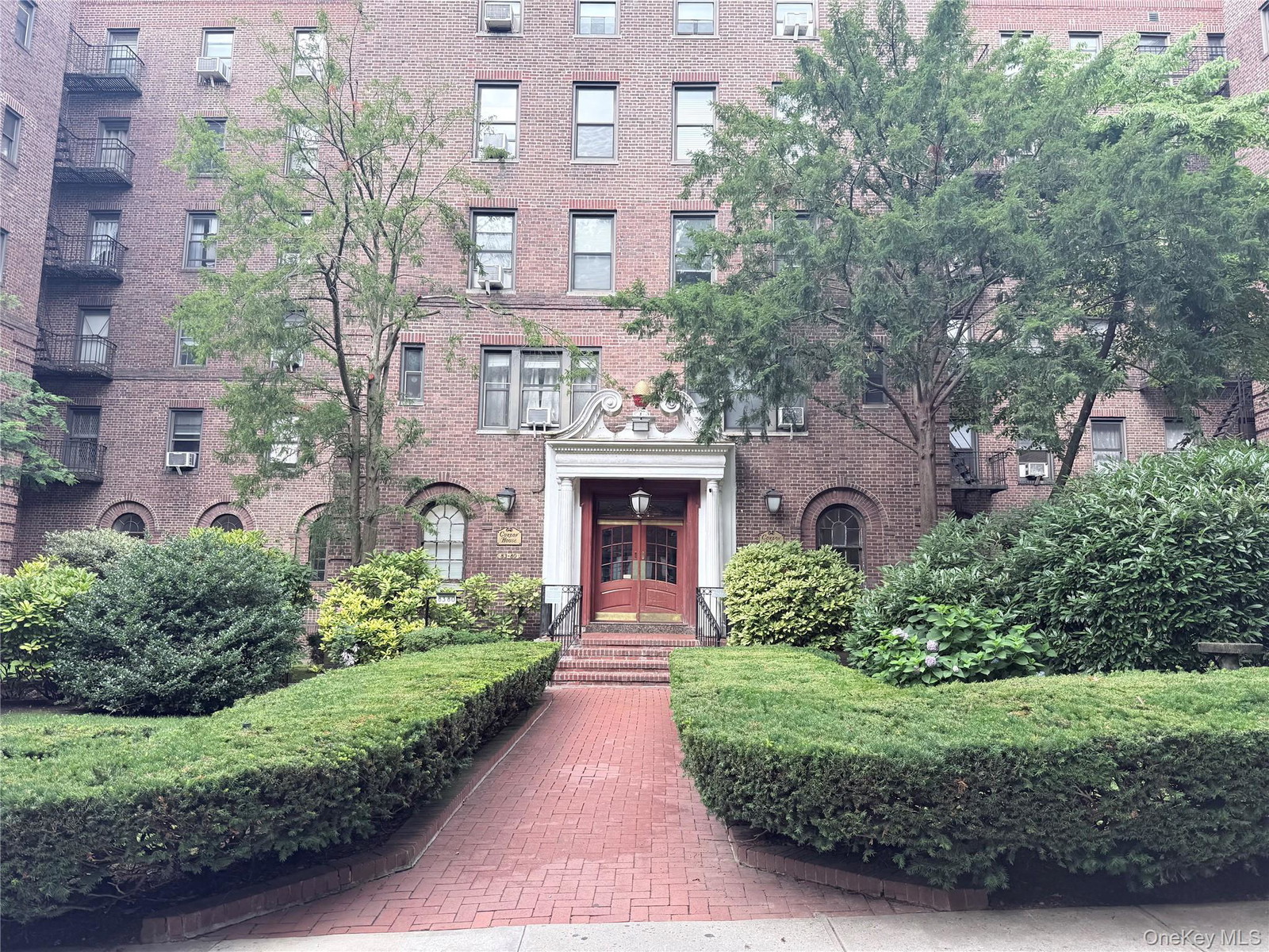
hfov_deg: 71.6
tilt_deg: +8.0
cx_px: 634
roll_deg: -0.5
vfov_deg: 56.8
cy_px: 476
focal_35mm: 24
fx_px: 880
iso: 80
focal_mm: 6.76
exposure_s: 1/488
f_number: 1.78
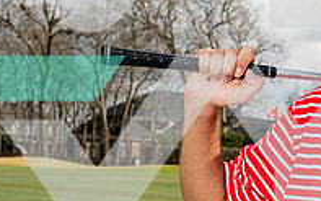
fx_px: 918
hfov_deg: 18.9
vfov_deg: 12.4
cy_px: 143
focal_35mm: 105
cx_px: 370
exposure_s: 1/250
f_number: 8
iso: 100
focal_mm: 35
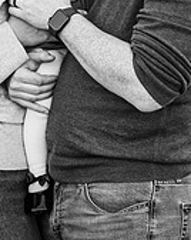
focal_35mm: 201
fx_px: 1423
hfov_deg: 7.7
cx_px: 10
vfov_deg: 9.5
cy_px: -9
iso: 640
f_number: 2.8
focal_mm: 62
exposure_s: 1/640
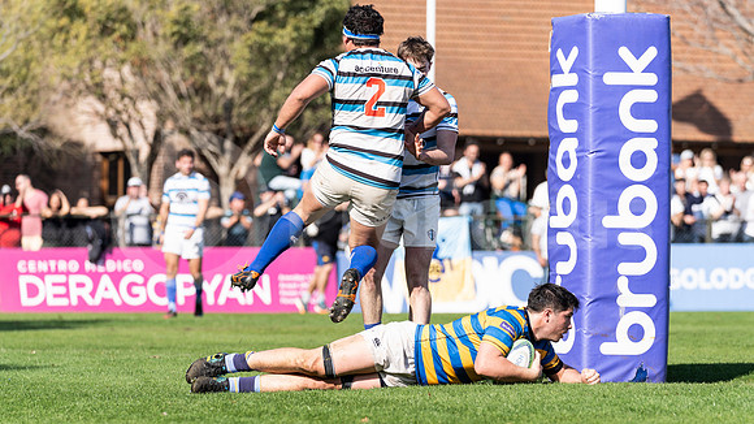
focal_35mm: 218
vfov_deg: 5.6
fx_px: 4361
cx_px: 434
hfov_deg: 9.9
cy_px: 286
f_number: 3.5
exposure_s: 1/800
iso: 100
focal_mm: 165
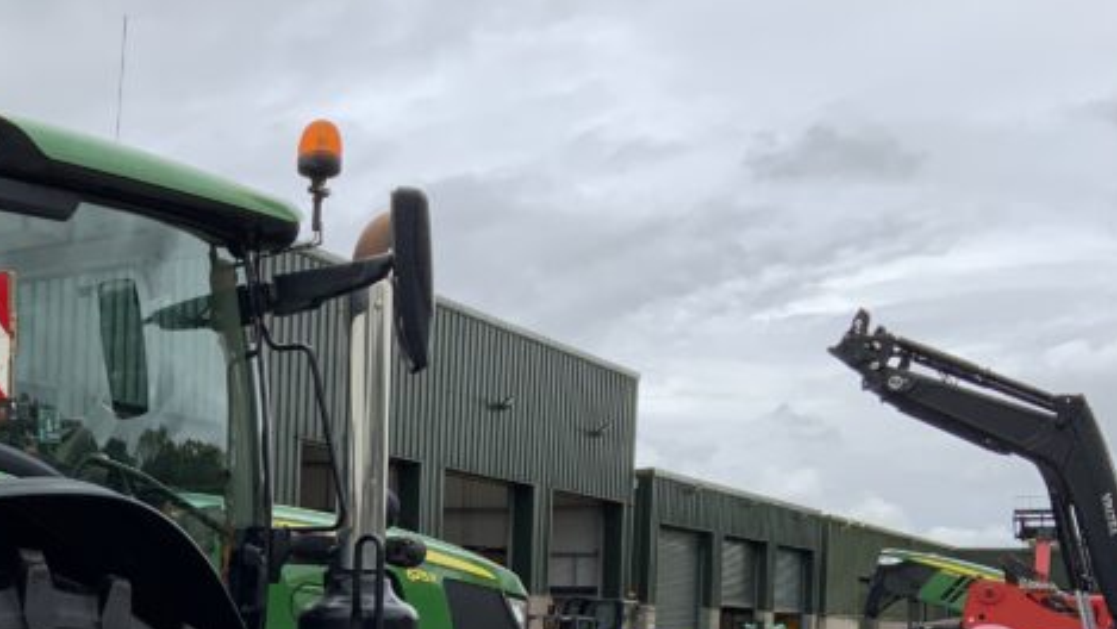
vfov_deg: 16.9
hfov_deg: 29.4
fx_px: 2044
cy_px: 698
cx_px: 121
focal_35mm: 69
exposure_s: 1/1221
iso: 16
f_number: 1.8
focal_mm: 3
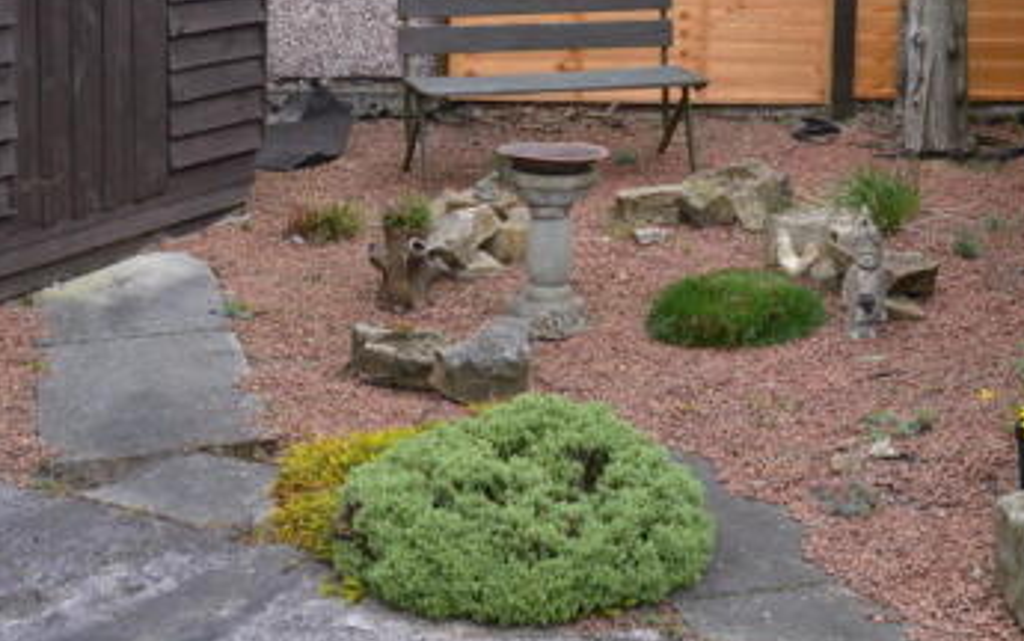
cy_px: 36
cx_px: 659
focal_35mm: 61
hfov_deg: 33.3
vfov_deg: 20.8
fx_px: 1702
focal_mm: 21
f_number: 5.6
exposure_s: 1/125
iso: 250
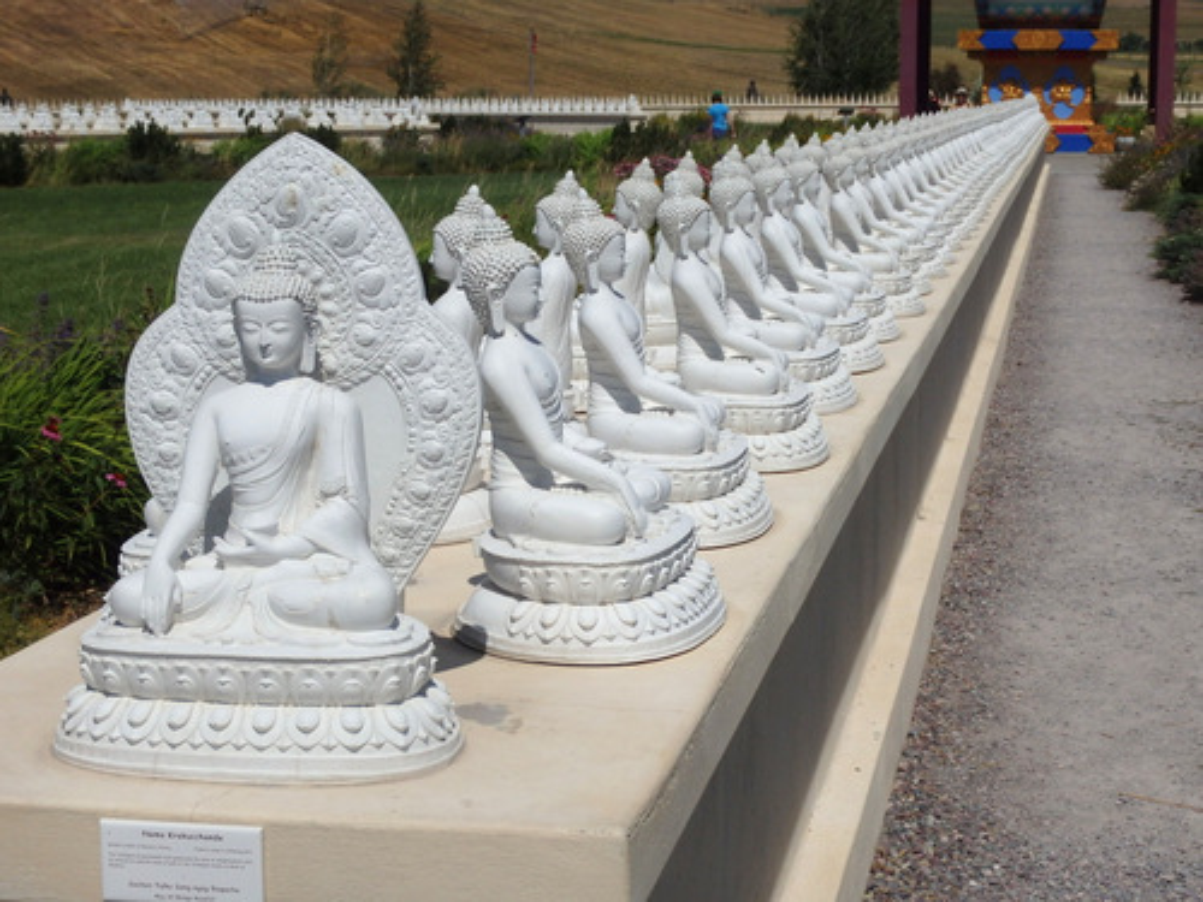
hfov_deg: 30.3
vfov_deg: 22.9
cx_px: 602
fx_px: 2224
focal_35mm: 64
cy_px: 451
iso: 125
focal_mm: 11.4
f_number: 16
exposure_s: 1/400
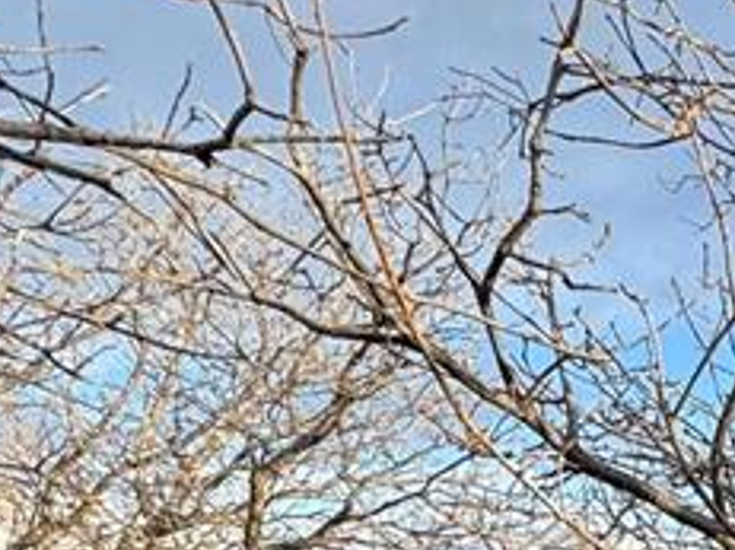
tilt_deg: -17.2
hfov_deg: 24.0
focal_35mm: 62
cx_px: 1123
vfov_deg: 18.0
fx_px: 1316
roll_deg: +1.2
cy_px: 1032
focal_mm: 2.22
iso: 40
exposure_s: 1/354
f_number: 2.2
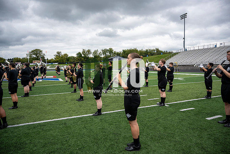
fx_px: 153
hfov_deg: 73.7
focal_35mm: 24
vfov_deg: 53.2
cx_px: 115
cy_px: 77
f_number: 4
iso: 160
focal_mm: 24
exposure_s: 1/800
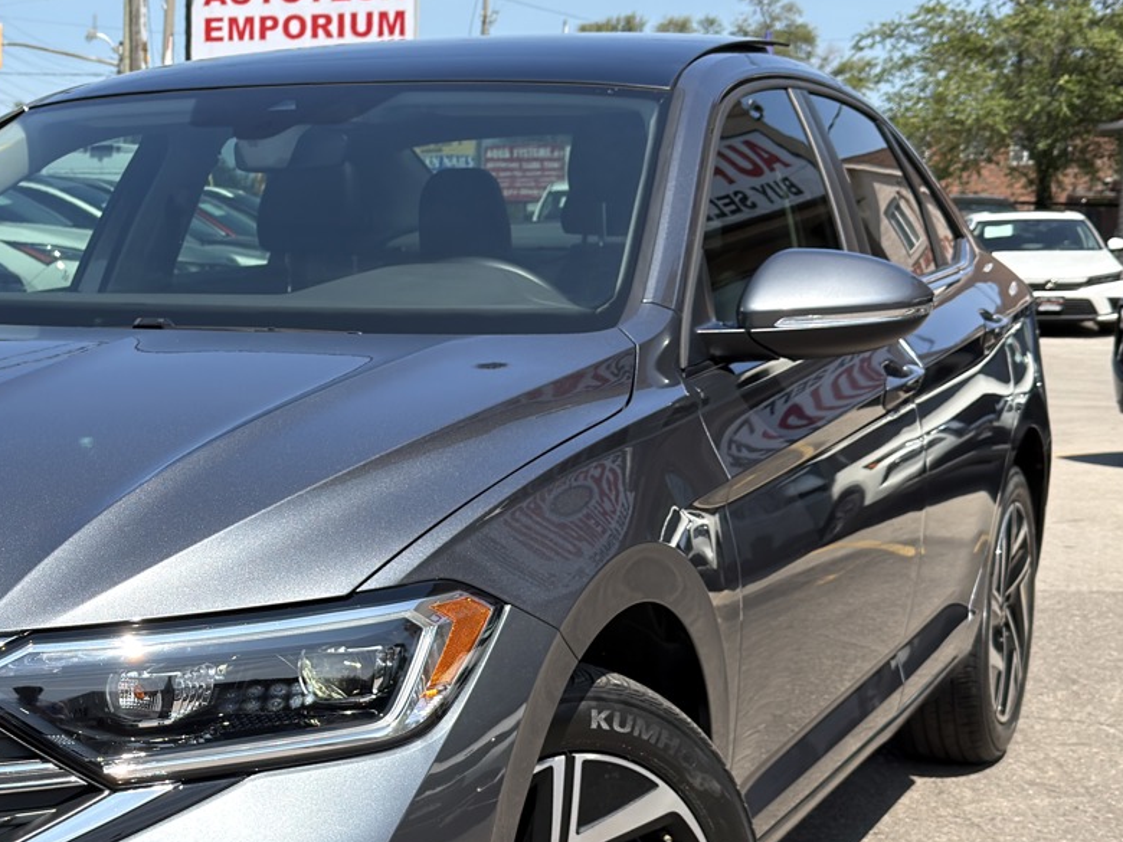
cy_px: 534
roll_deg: -0.9
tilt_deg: -8.0
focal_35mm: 72
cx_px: 98
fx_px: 2336
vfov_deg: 20.4
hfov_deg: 26.1
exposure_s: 1/3058
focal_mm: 6.76
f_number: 1.78
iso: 64
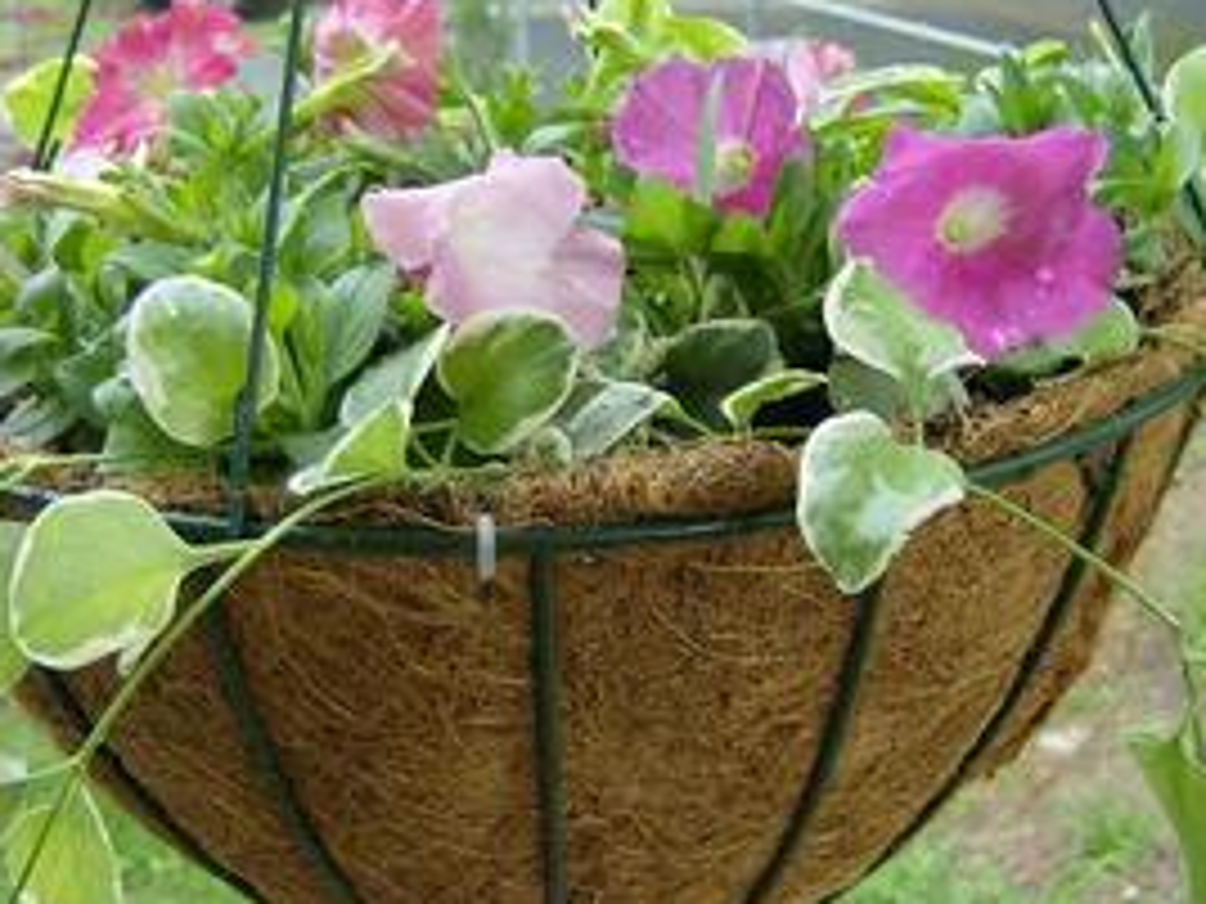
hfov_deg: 32.7
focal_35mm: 59
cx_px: 549
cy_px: 333
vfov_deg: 24.7
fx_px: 2056
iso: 141
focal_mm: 6
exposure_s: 1/64
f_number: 2.8
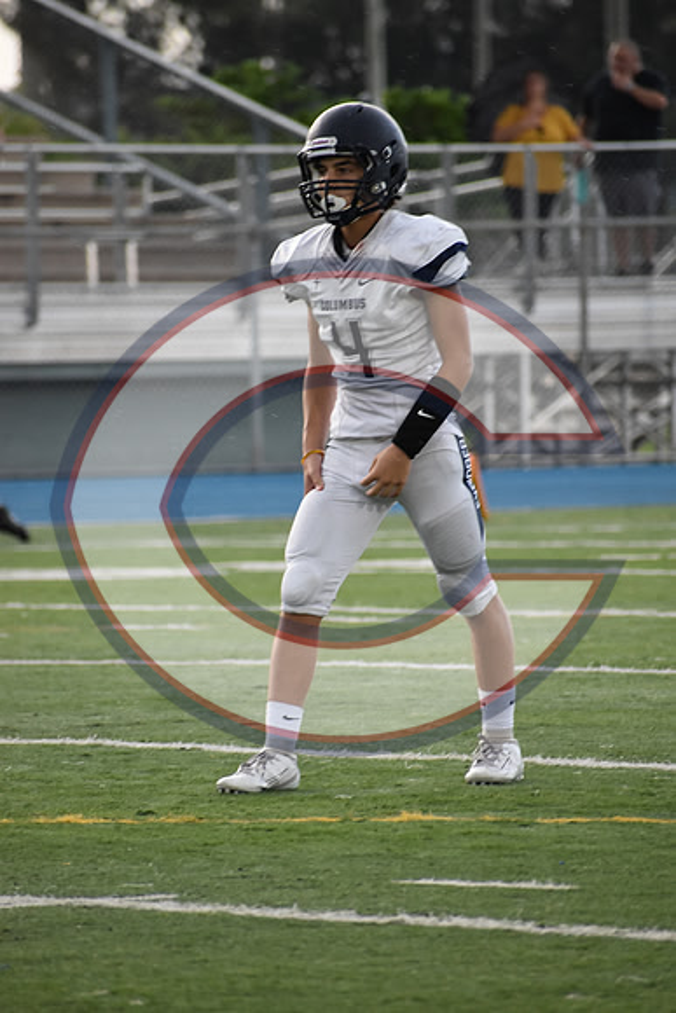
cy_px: 506
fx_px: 11822
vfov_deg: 4.9
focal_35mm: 420
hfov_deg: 3.3
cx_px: 338
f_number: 6.3
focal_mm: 280
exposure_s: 1/500
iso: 1250
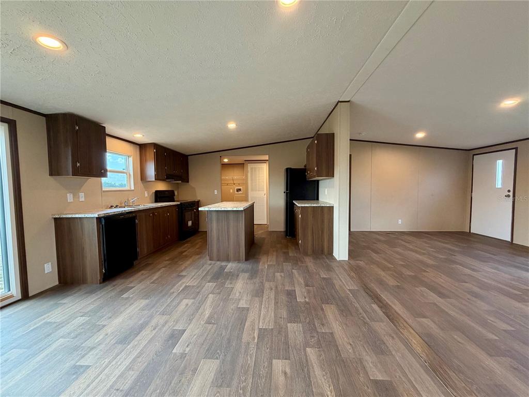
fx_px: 214
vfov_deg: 85.7
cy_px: 198
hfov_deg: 102.1
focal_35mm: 14
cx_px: 264
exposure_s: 1/60
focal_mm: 2.22
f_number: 2.2
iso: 160
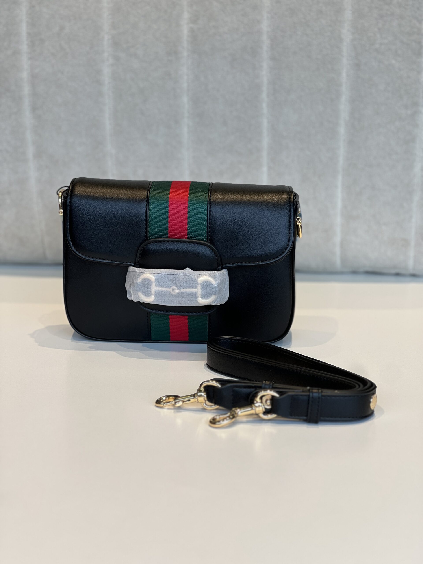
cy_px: 282
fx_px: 1255
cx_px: 212
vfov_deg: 25.3
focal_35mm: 77
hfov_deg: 19.1
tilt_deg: -14.8
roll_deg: -0.2
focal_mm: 9
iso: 32
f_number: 2.8
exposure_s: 1/100
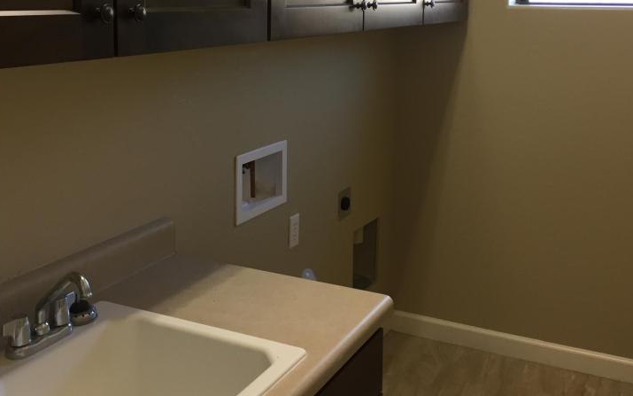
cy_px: 84
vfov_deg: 28.6
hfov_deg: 45.2
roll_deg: -0.3
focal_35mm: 44
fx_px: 759
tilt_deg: -5.5
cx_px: 298
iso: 64
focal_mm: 4.15
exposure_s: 1/30
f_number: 2.2
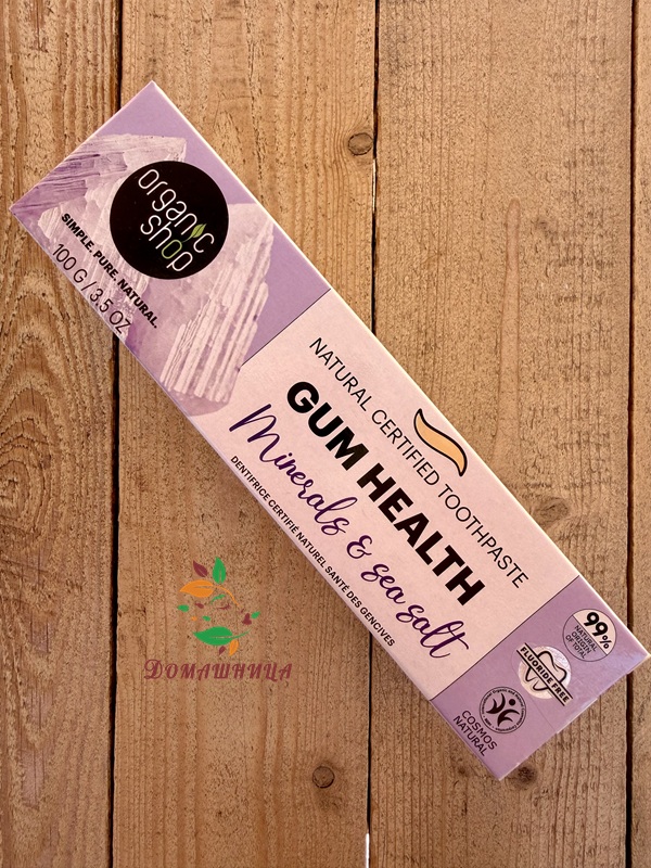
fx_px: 602
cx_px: 326
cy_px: 434
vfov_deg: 71.6
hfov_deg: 56.8
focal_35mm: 24
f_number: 2.2
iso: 50
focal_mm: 2.22
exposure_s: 1/502
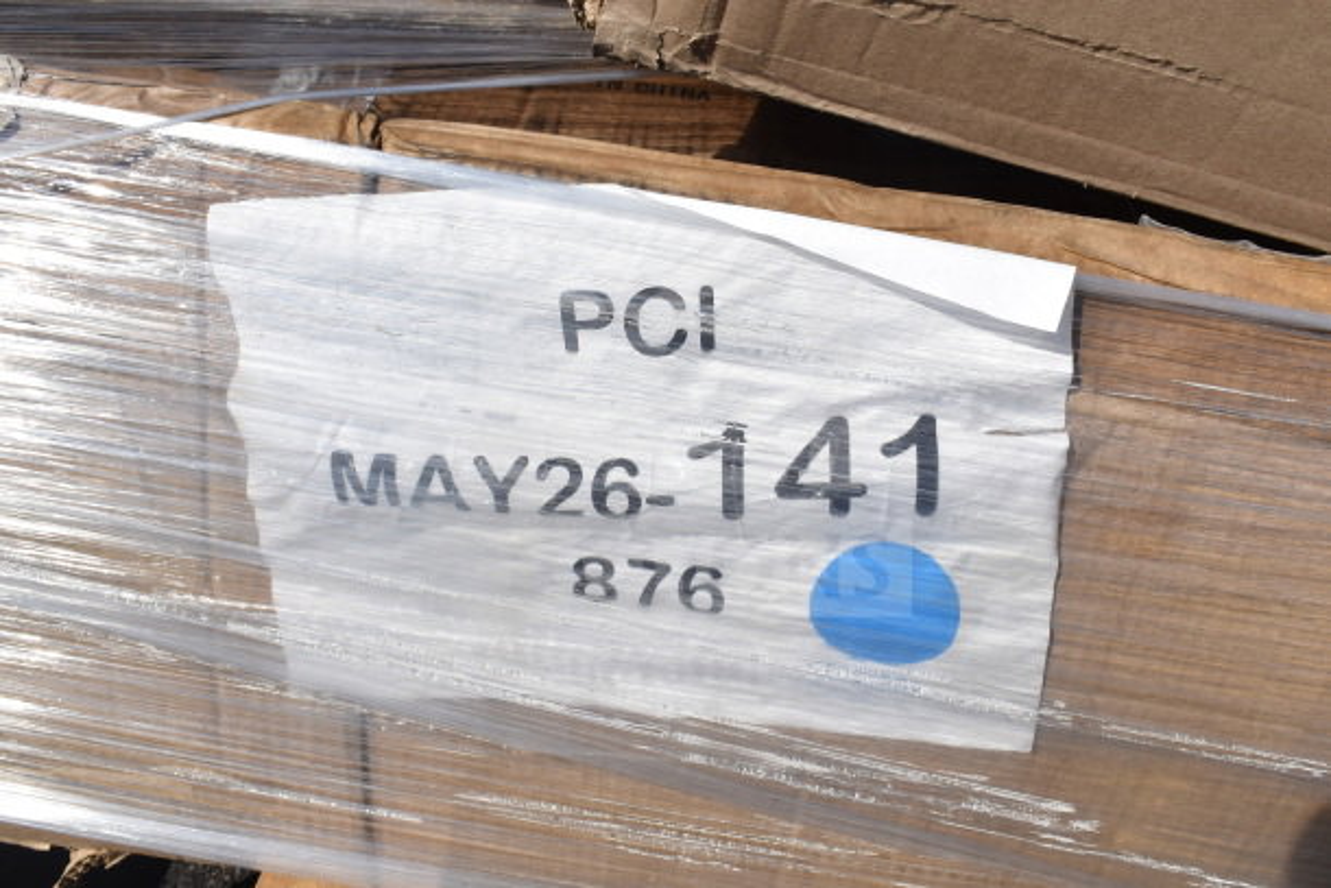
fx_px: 1331
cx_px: 666
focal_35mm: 36
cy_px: 444
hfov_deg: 53.1
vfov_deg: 36.9
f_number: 11
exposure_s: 1/500
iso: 200
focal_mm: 24
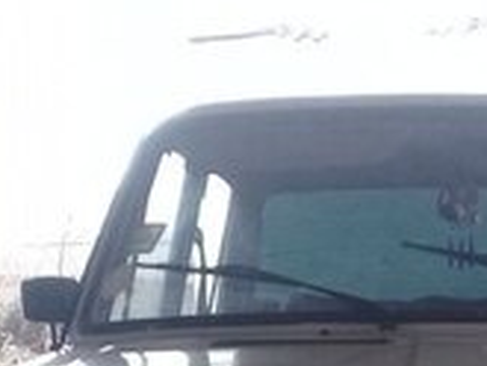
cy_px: 627
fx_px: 1746
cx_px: 390
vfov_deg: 11.3
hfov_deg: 15.8
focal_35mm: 124
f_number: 2.2
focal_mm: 3.3
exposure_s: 1/33
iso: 80
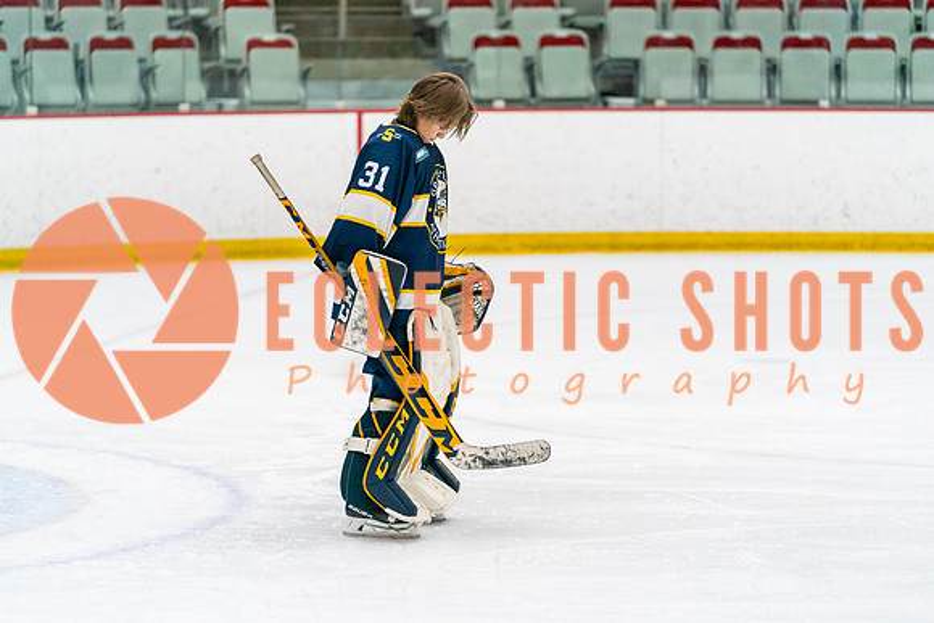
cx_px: 467
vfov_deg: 9.0
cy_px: 312
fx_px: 3953
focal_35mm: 152
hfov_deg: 13.5
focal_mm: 140
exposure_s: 1/1250
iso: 3200
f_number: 2.8
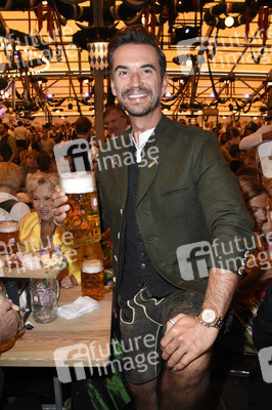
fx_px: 307
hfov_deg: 47.9
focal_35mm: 27
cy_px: 205
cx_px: 136
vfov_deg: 67.4
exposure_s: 1/160
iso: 1600
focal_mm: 18
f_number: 6.3
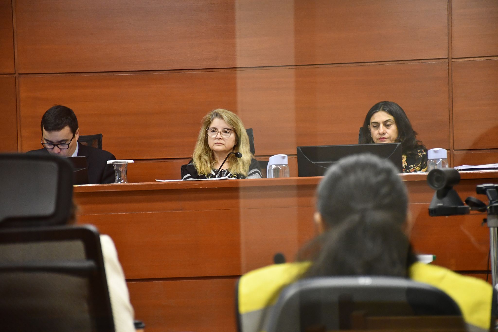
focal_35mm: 135
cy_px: 166
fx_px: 1867
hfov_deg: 15.2
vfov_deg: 10.2
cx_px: 249
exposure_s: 1/60
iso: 3600
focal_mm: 90
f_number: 5.3
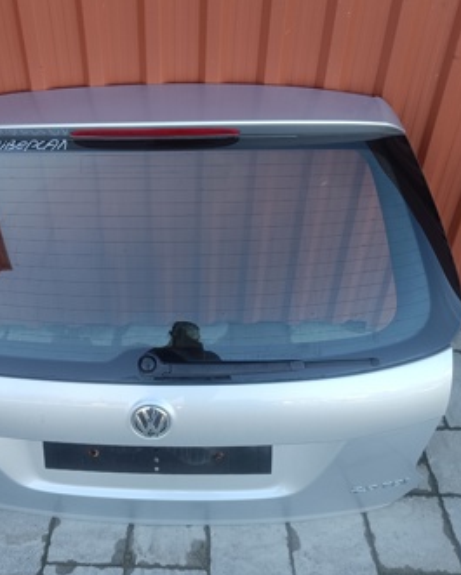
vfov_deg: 52.5
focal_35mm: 34
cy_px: 229
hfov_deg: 43.0
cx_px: 167
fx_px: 580
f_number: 1.88
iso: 59
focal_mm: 5.59
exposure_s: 1/102
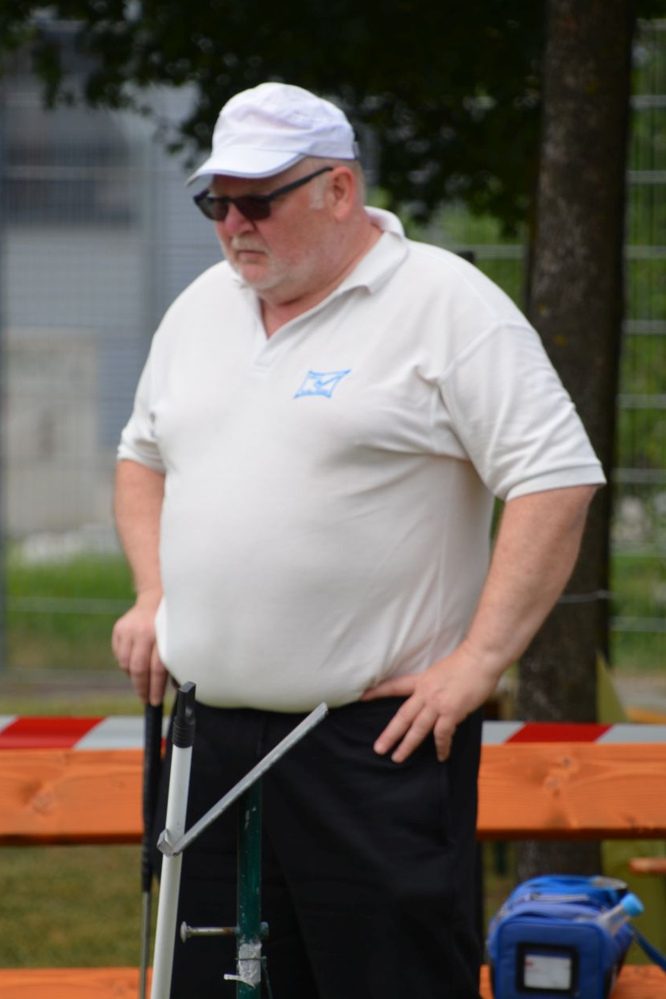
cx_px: 316
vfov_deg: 3.9
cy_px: 548
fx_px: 14651
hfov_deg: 2.6
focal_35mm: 528
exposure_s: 1/200
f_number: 9
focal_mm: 300
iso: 100
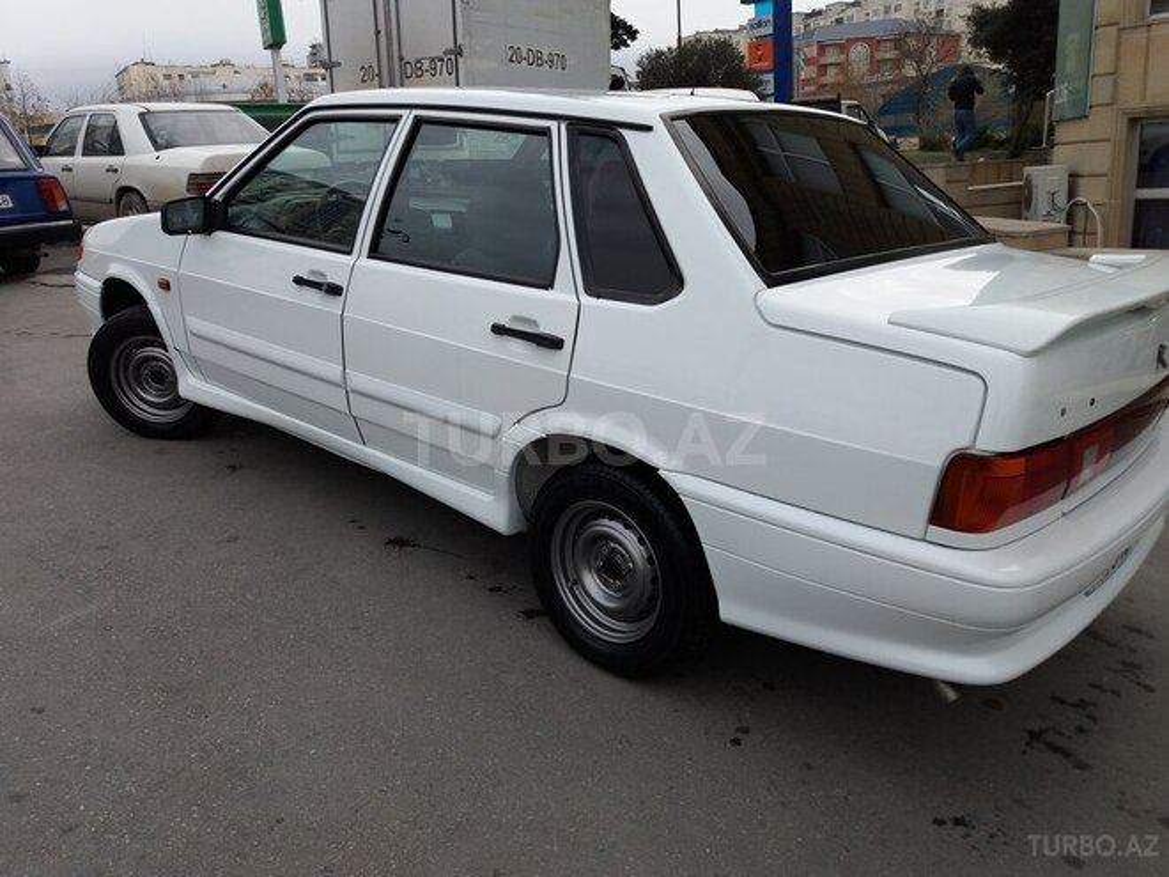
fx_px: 946
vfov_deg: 49.7
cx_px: 584
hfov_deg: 63.4
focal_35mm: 28
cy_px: 438
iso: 64
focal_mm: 3.7
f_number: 1.9
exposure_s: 1/829
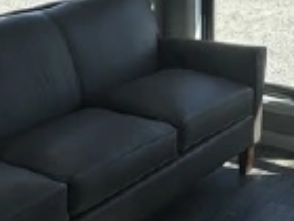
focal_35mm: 80
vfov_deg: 17.0
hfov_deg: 21.9
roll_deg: -1.8
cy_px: -93
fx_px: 679
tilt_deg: -4.5
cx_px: 384
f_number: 2.2
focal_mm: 2.22
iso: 40
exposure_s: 1/615
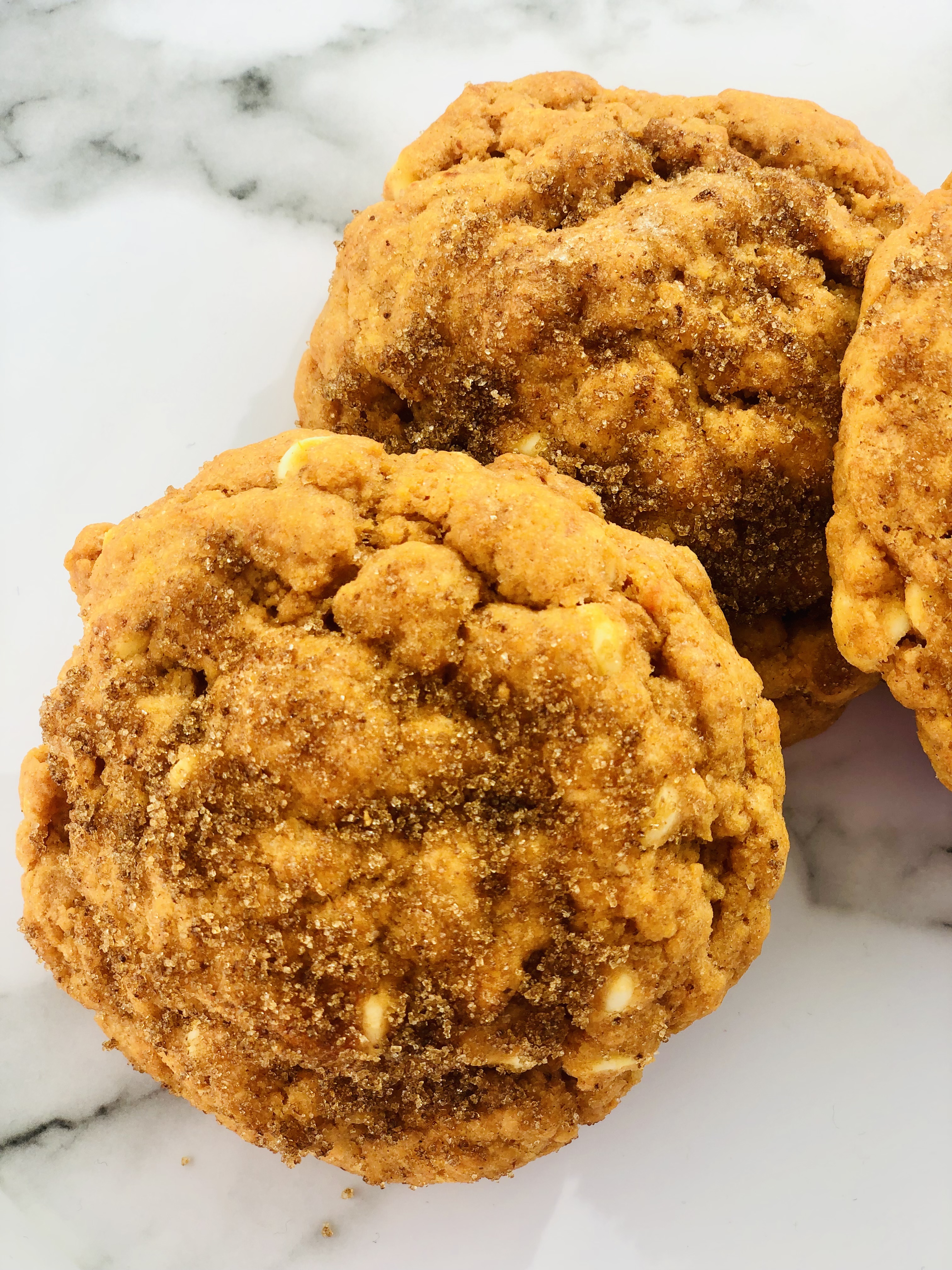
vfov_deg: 36.8
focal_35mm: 52
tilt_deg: -78.3
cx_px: 476
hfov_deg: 28.0
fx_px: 1907
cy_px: 635
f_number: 2.4
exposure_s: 1/287
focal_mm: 6
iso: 16
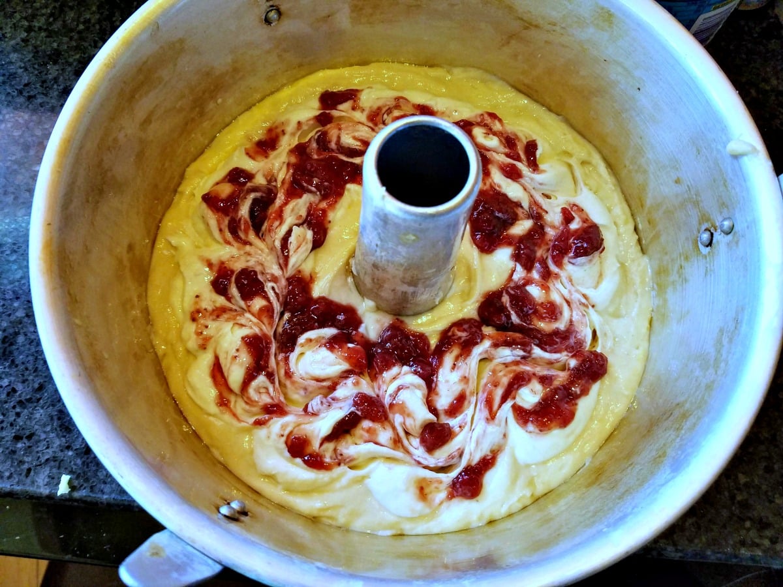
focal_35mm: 26
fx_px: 588
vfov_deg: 53.1
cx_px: 392
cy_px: 294
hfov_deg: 67.3
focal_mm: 4.2
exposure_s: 1/60
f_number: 1.7
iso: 160
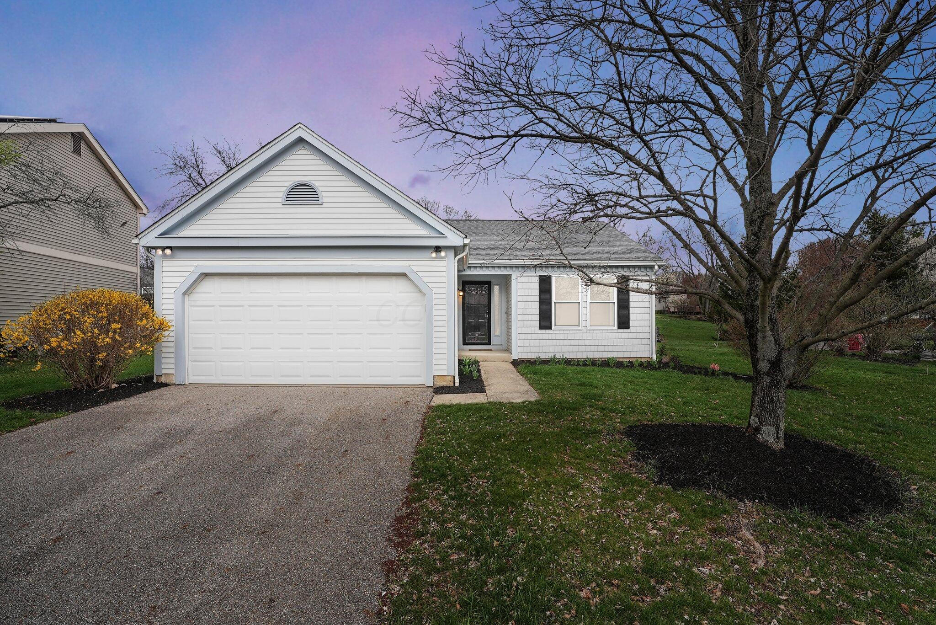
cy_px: 312
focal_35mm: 16
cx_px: 468
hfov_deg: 96.7
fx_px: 416
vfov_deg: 73.8
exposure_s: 1/200
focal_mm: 16
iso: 800
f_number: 6.3
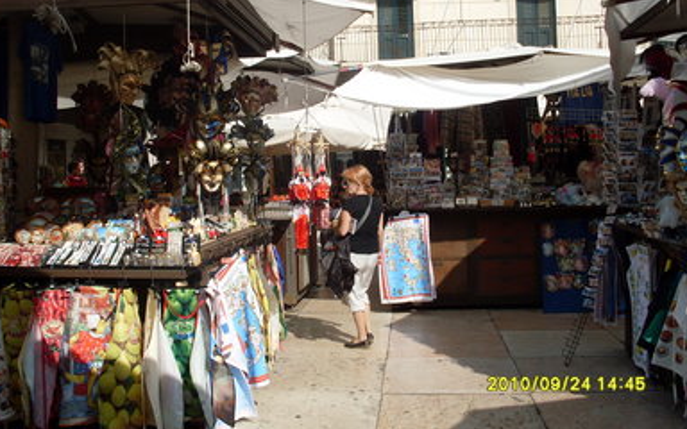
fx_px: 786
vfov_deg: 30.4
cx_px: 331
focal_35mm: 42
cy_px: 168
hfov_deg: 47.2
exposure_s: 1/180
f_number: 8.4
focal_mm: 6.3
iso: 80
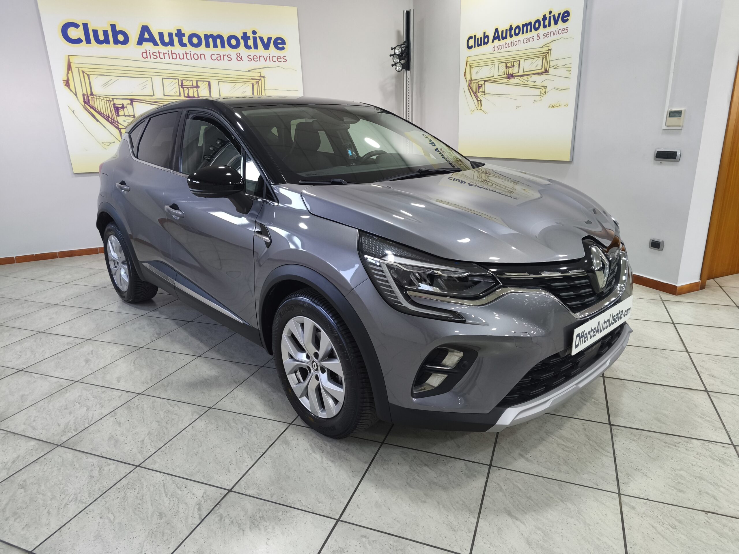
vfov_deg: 58.9
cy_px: 277
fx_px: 491
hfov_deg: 73.9
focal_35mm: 23
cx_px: 370
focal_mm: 5.35
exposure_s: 1/50
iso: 500
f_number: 1.7
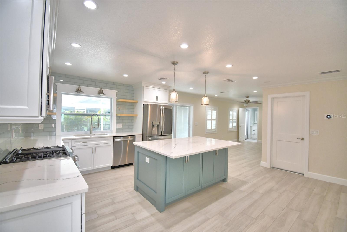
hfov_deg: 100.4
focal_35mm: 15
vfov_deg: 77.3
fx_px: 145
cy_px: 116
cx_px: 174
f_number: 4.5
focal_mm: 10
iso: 400
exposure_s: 1/125
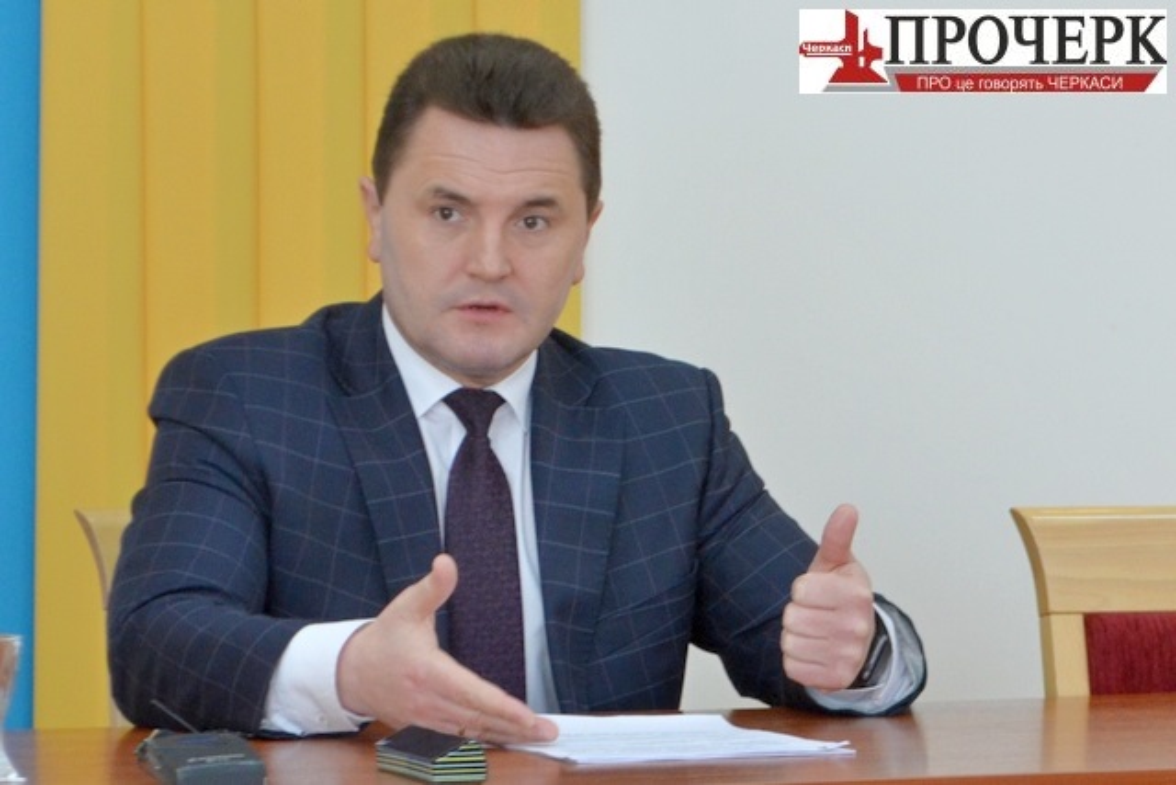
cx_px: 588
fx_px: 2695
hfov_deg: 24.6
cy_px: 392
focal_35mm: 82
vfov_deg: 16.6
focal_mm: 55
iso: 1100
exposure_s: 1/60
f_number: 5.6
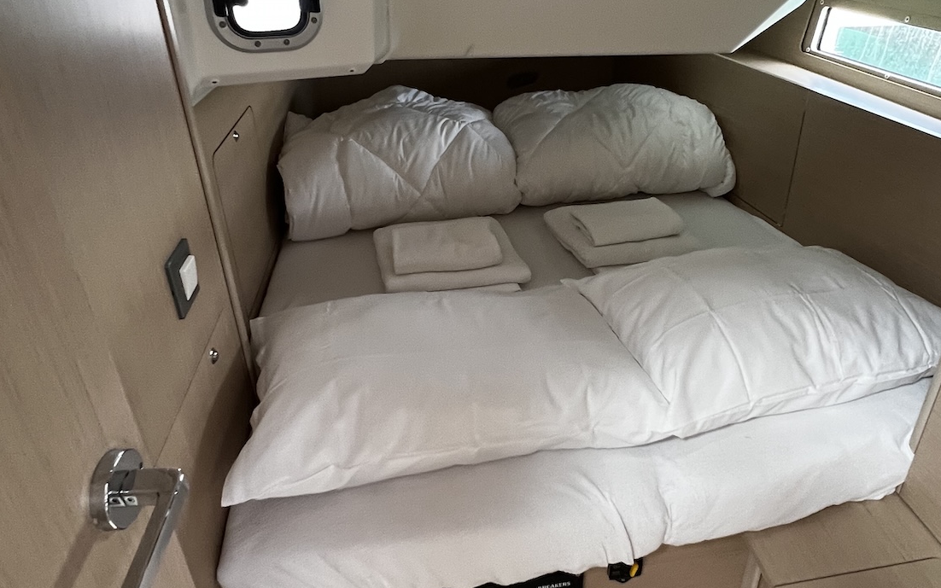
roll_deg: -0.7
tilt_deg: -28.1
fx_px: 616
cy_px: 264
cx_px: 543
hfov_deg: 74.3
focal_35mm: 24
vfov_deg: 51.0
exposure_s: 1/99
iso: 250
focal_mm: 1.57
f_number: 1.8
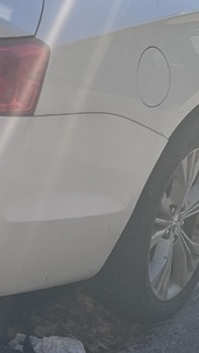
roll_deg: +2.4
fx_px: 1048
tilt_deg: -20.6
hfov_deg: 10.6
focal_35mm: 112
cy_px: 209
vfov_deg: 19.1
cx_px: -59
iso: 50
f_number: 1.5
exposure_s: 1/2762
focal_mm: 5.7
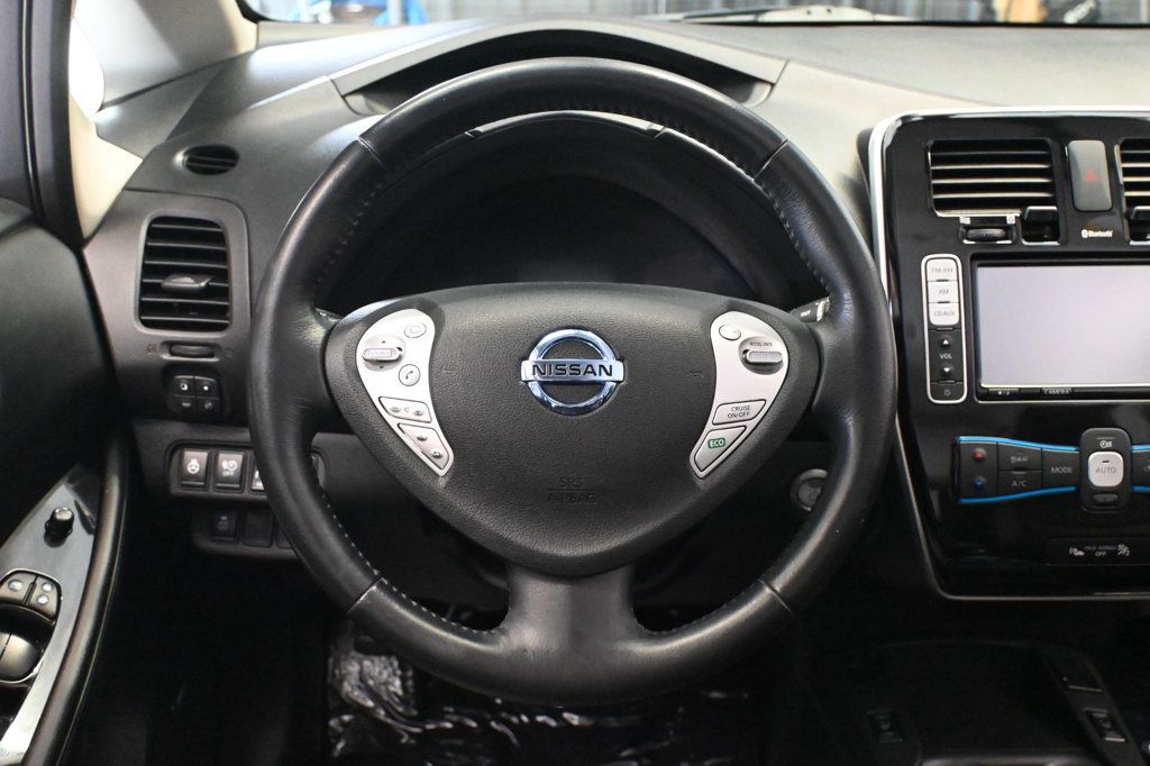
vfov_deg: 36.1
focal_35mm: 37
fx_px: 1174
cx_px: 575
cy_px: 383
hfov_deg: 52.2
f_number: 4.2
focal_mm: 24.5
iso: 10000
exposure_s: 1/60
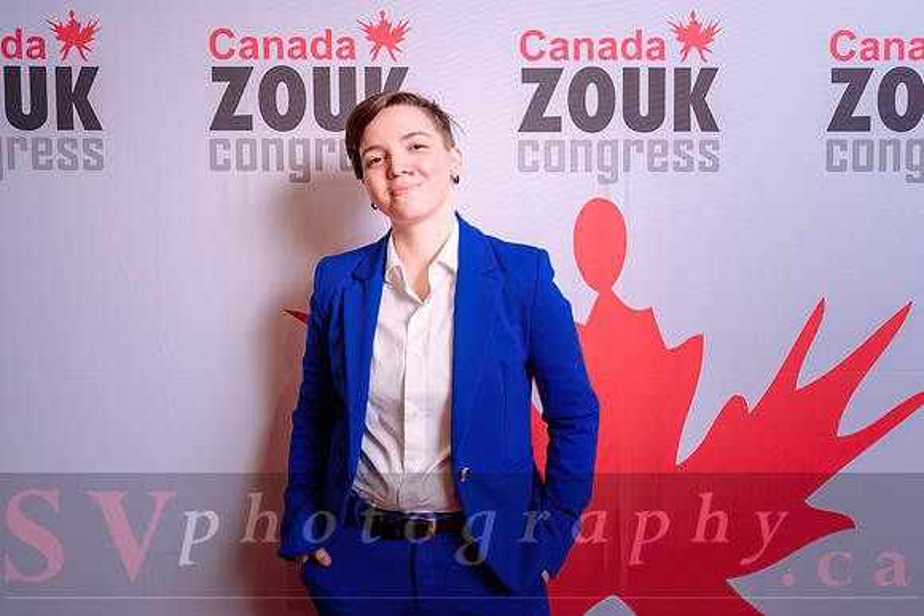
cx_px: 547
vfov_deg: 35.8
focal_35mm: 37
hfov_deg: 51.5
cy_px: 253
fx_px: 951
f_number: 4.5
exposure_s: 1/160
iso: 200
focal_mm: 31
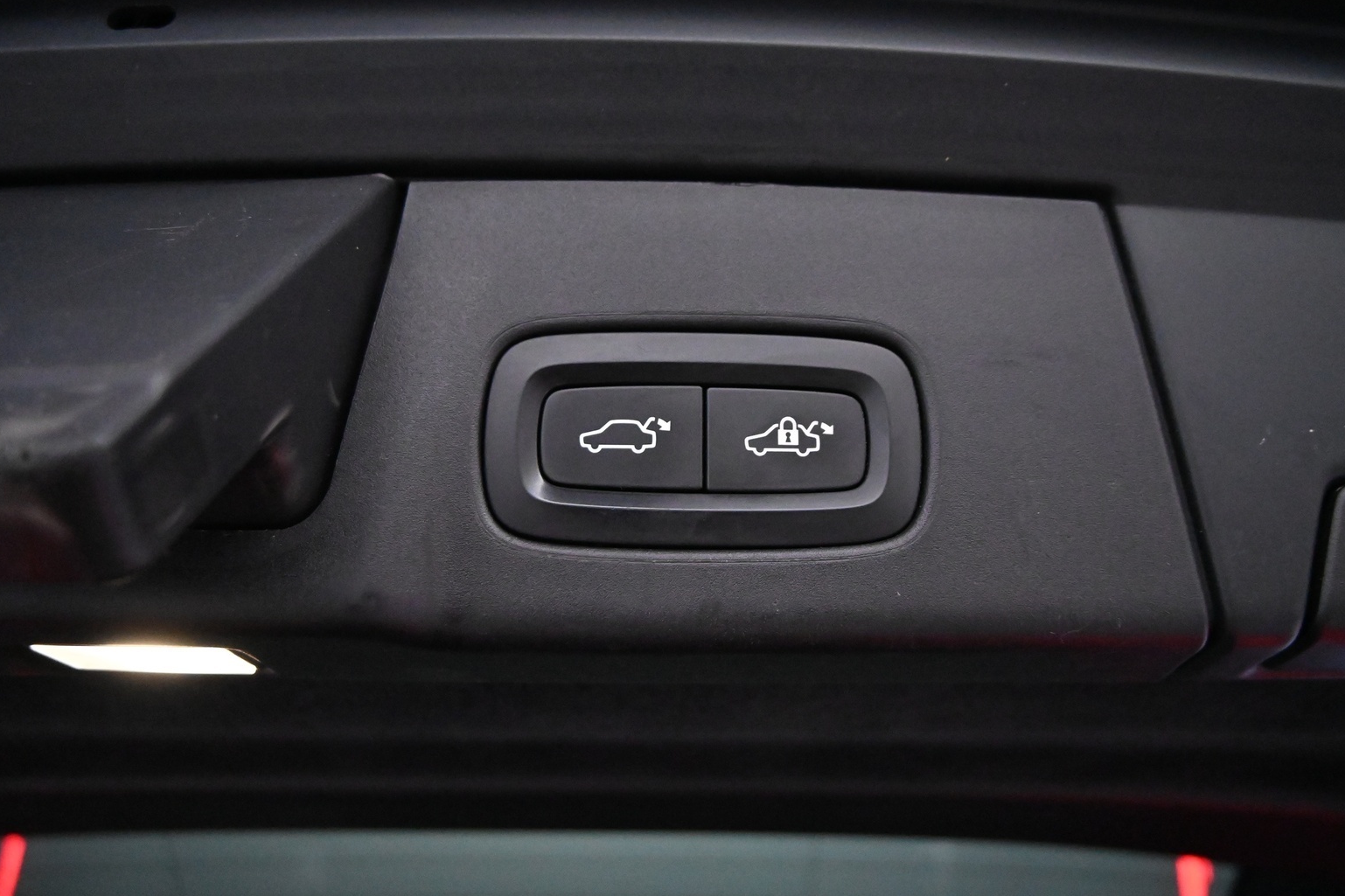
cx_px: 699
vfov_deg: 17.3
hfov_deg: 25.7
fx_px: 2951
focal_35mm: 79
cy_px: 425
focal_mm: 50
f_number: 7.1
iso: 8000
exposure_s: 1/500
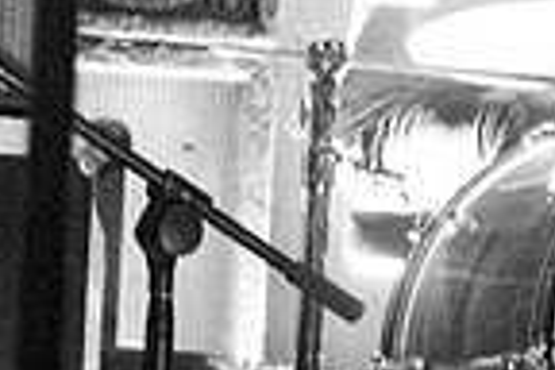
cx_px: 1079
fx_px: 3268
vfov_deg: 6.4
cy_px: -200
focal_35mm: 212
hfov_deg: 9.2
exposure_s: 1/50
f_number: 2.8
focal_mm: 35
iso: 1600
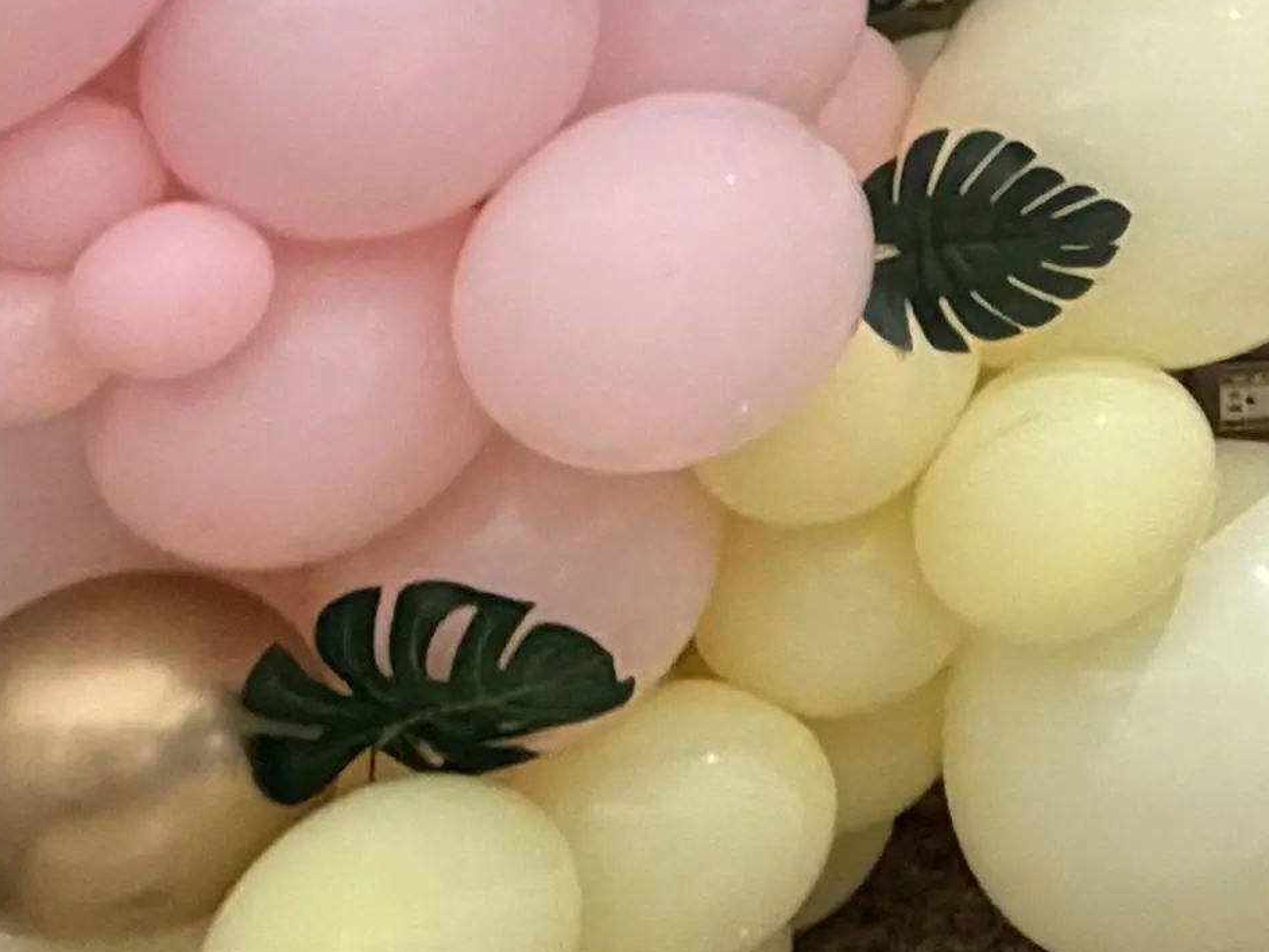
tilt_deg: -8.3
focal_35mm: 85
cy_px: -662
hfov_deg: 17.3
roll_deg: -0.5
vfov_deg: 15.4
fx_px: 3116
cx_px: 2479
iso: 320
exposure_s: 1/120
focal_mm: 2.22
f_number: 2.2
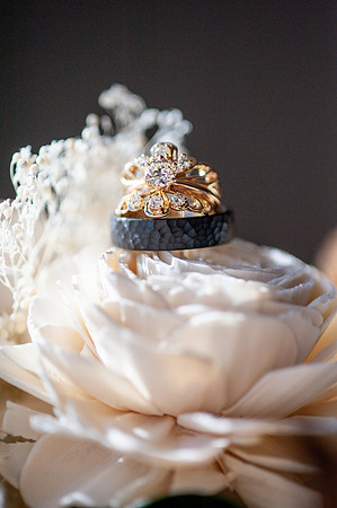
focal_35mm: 105
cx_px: 168
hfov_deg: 13.0
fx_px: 1478
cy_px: 254
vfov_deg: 19.5
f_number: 3
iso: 640
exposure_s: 1/5000
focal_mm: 105
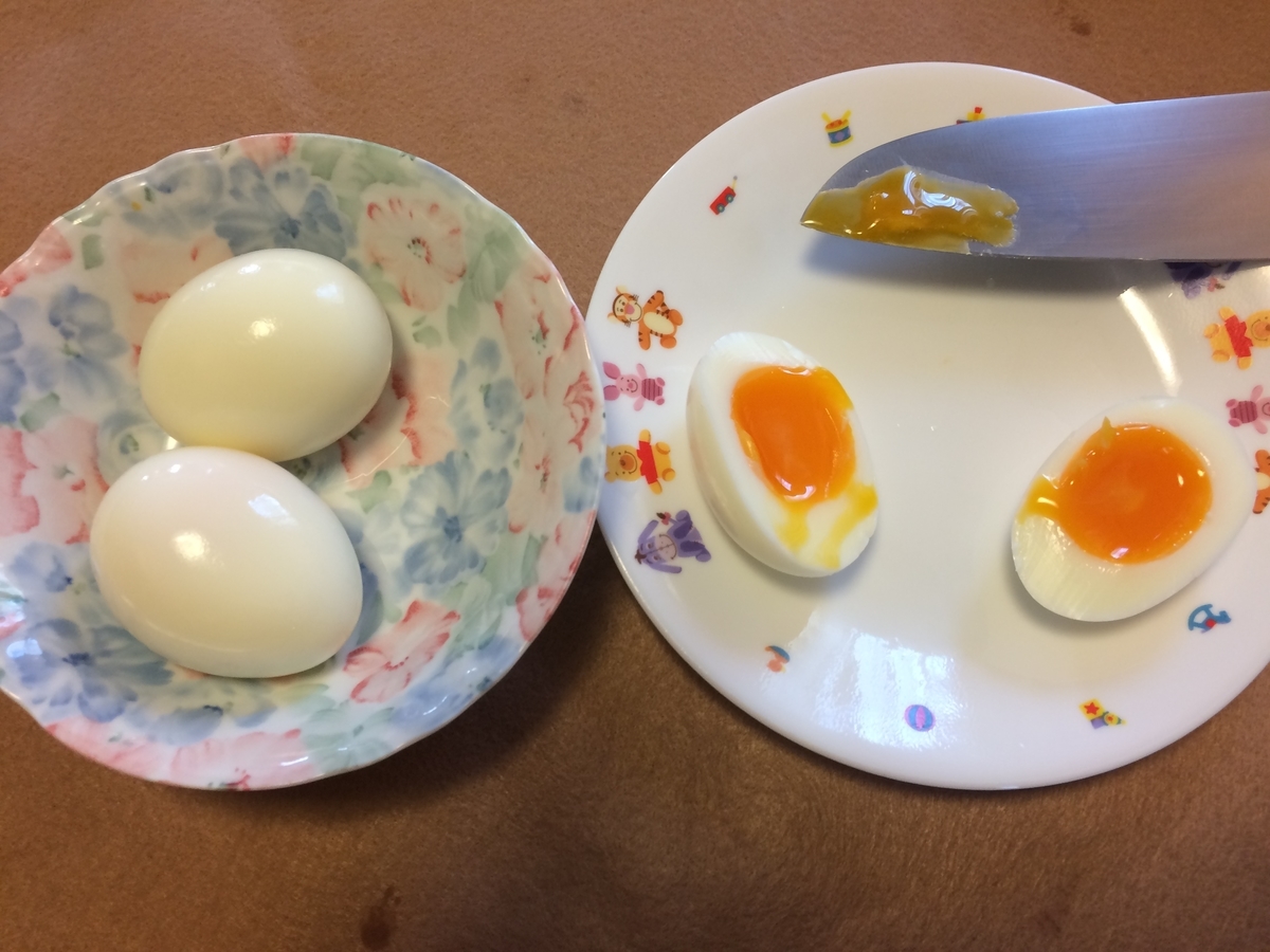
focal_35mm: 29
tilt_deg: -75.4
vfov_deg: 48.2
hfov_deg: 61.7
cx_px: 635
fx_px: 1064
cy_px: 476
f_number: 2.2
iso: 50
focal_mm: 4.15
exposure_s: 1/30
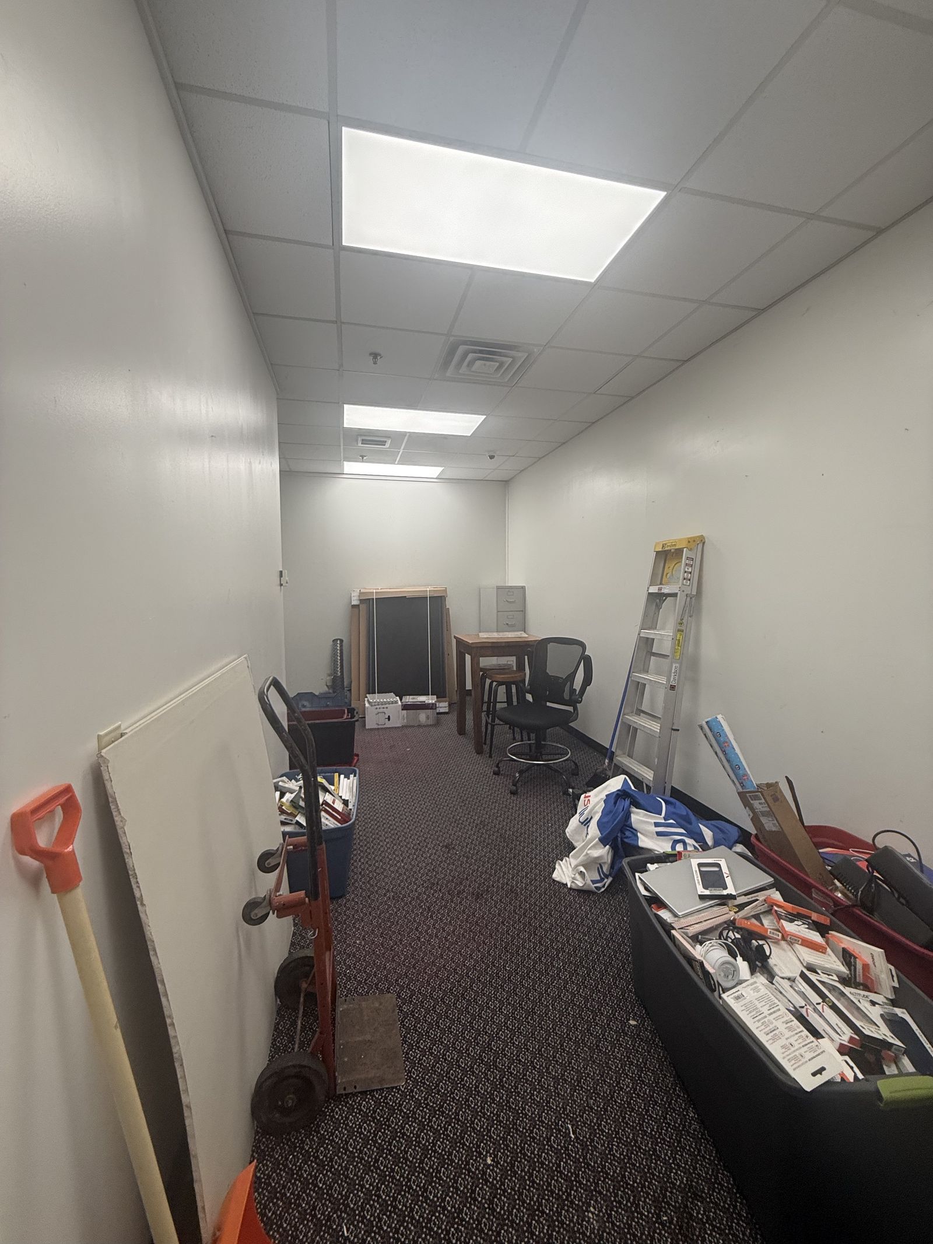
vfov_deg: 102.1
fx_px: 503
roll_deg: +0.0
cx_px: 466
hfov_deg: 85.7
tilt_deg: -2.3
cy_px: 622
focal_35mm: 14
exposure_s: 1/120
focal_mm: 2.22
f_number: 2.2
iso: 160
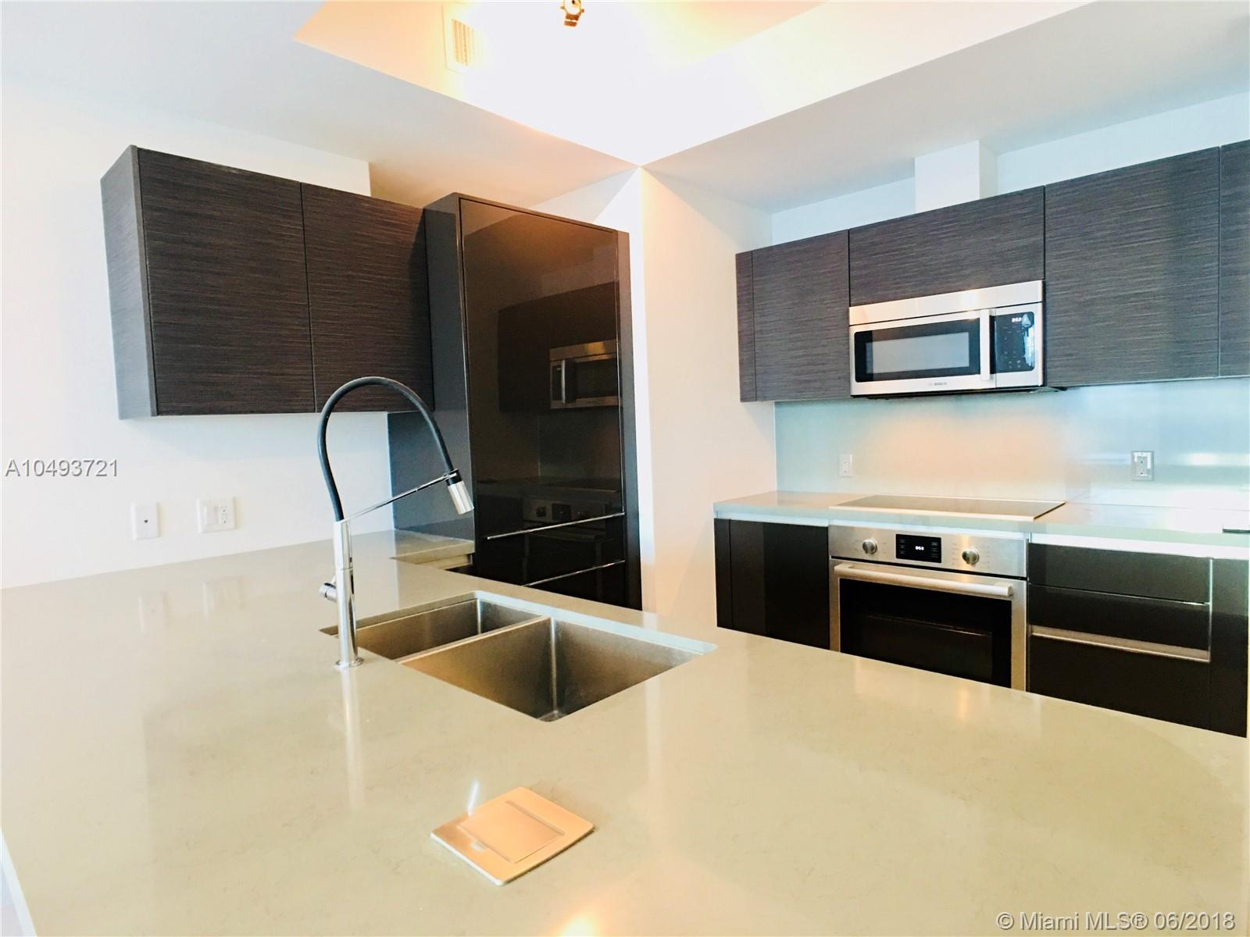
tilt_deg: -2.7
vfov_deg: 48.2
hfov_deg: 61.7
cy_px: 468
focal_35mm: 29
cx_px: 625
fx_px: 1047
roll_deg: +2.0
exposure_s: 1/10
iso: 100
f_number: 2.2
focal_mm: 4.15
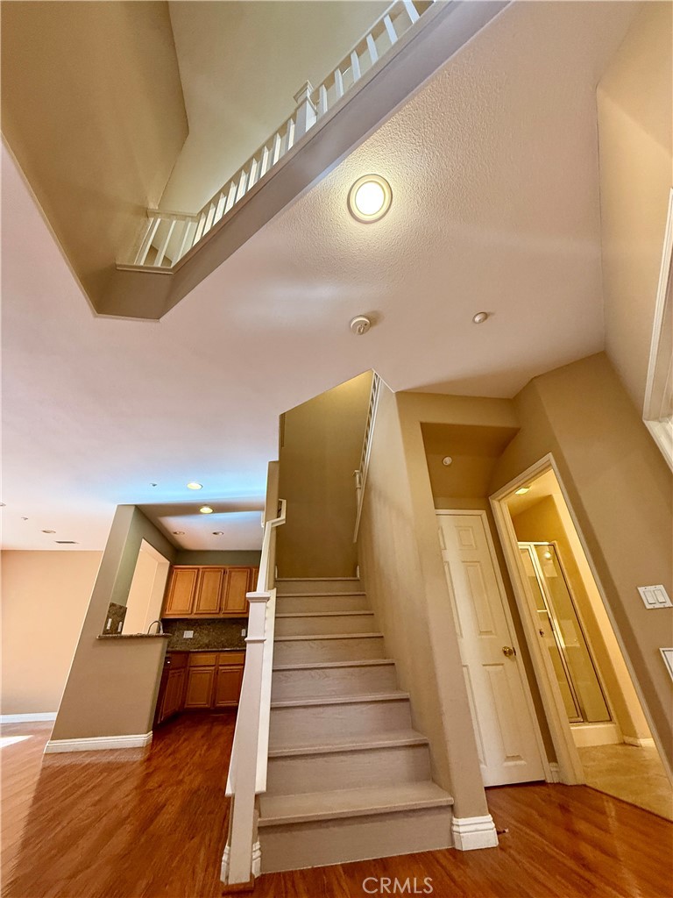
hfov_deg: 85.7
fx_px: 363
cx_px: 336
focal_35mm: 14
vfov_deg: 102.1
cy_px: 449
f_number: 2.2
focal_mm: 2.22
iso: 400
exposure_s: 1/120
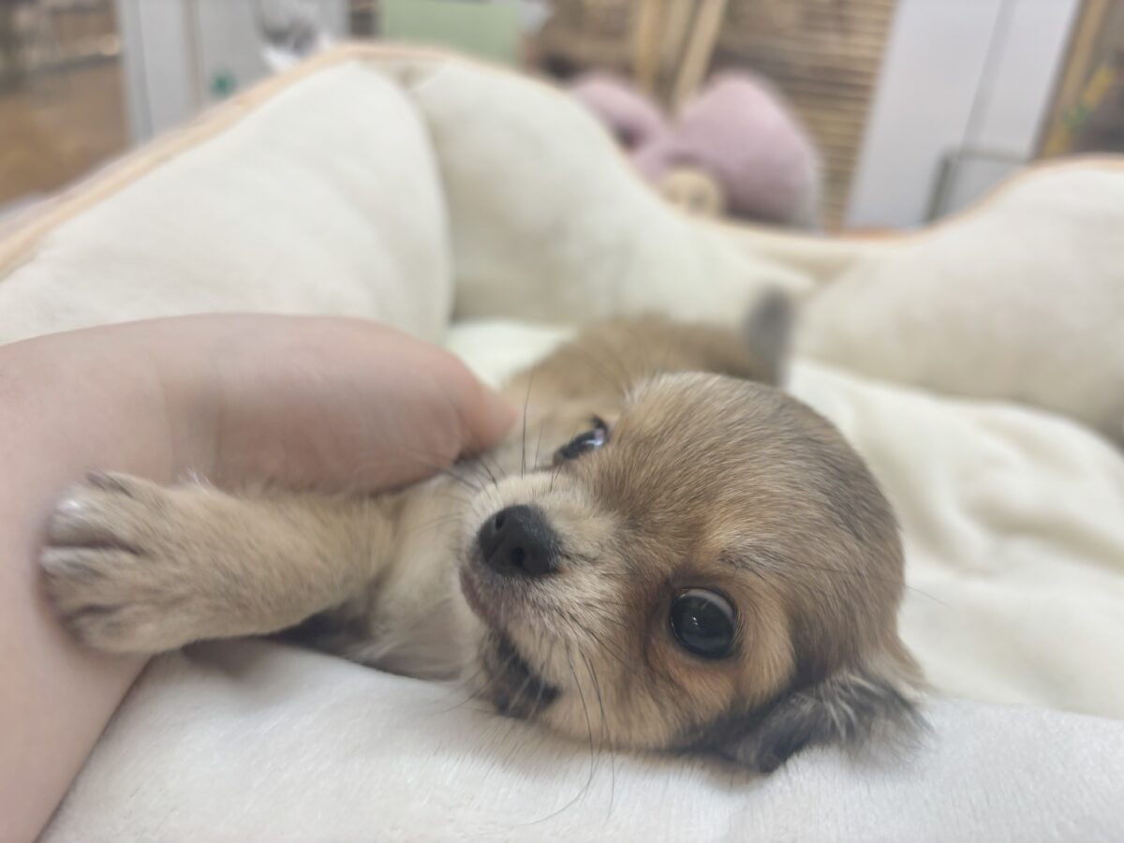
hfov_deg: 67.3
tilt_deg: -28.8
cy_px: 422
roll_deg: -7.1
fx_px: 844
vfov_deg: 53.1
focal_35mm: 26
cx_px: 562
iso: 50
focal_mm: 5.96
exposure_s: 1/100
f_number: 1.6
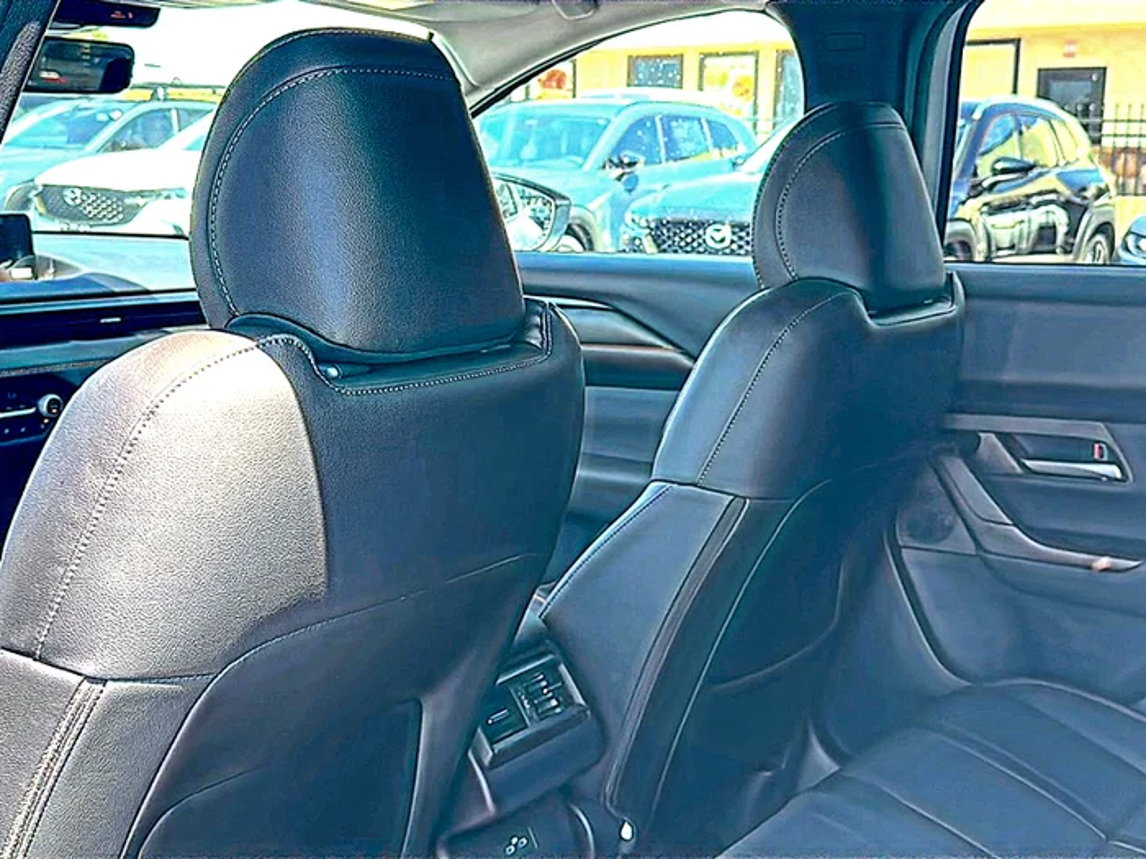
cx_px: 573
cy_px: 430
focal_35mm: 38
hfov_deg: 49.0
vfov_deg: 37.7
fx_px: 1258
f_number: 1.78
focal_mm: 6.86
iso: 125
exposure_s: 1/364
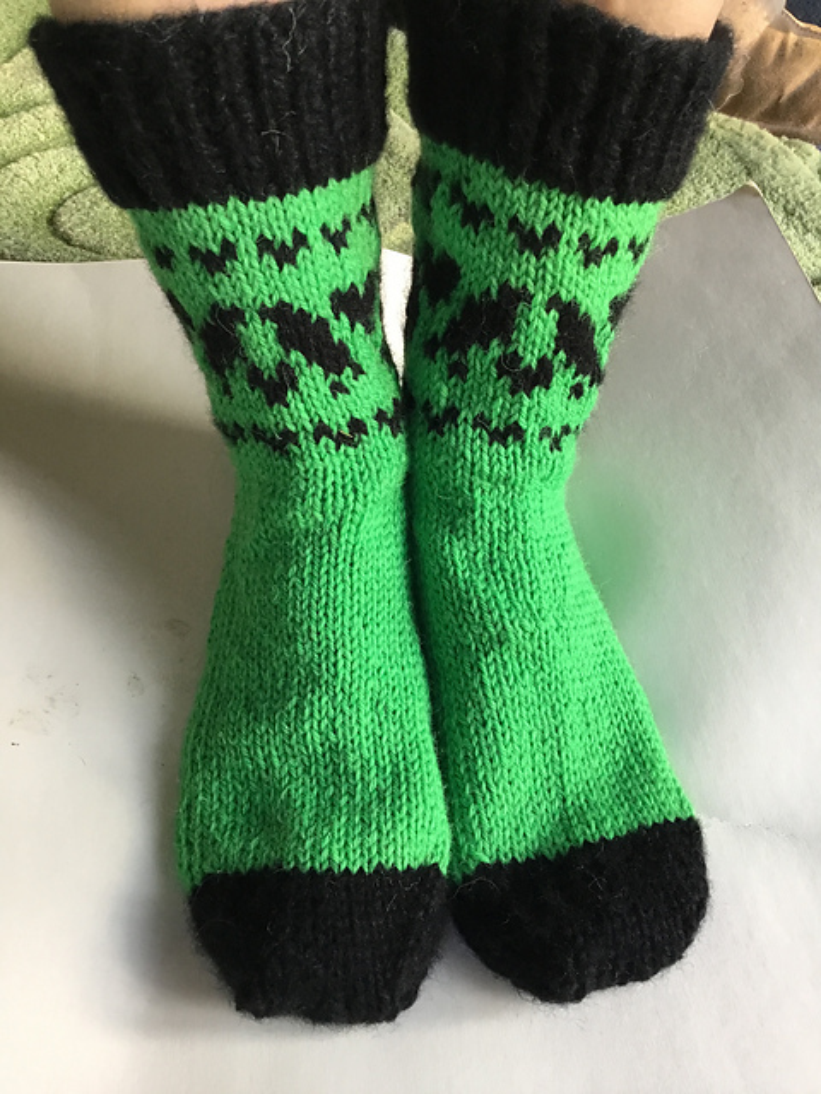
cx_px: 410
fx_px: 980
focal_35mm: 31
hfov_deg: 45.4
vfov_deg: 58.4
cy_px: 547
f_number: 2.4
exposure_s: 1/33
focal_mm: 3.3
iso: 64
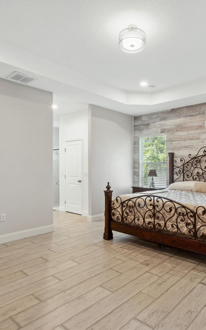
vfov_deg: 77.1
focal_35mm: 23
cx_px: 126
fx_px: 206
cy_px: 165
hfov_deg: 52.6
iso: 200
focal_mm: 10
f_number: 13
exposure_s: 1/2.5
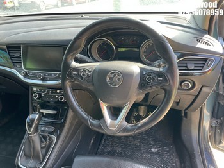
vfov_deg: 53.0
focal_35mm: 26
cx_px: 112
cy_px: 84
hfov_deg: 67.3
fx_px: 168
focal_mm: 4.2
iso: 50
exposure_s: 1/121
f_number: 1.6
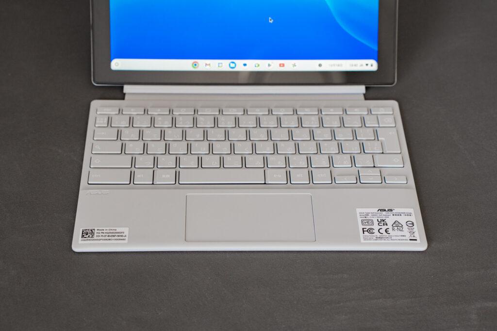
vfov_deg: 18.2
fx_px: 1034
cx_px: 248
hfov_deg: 27.0
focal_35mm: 75
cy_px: 166
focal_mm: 74
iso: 640
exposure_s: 1/25
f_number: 6.3
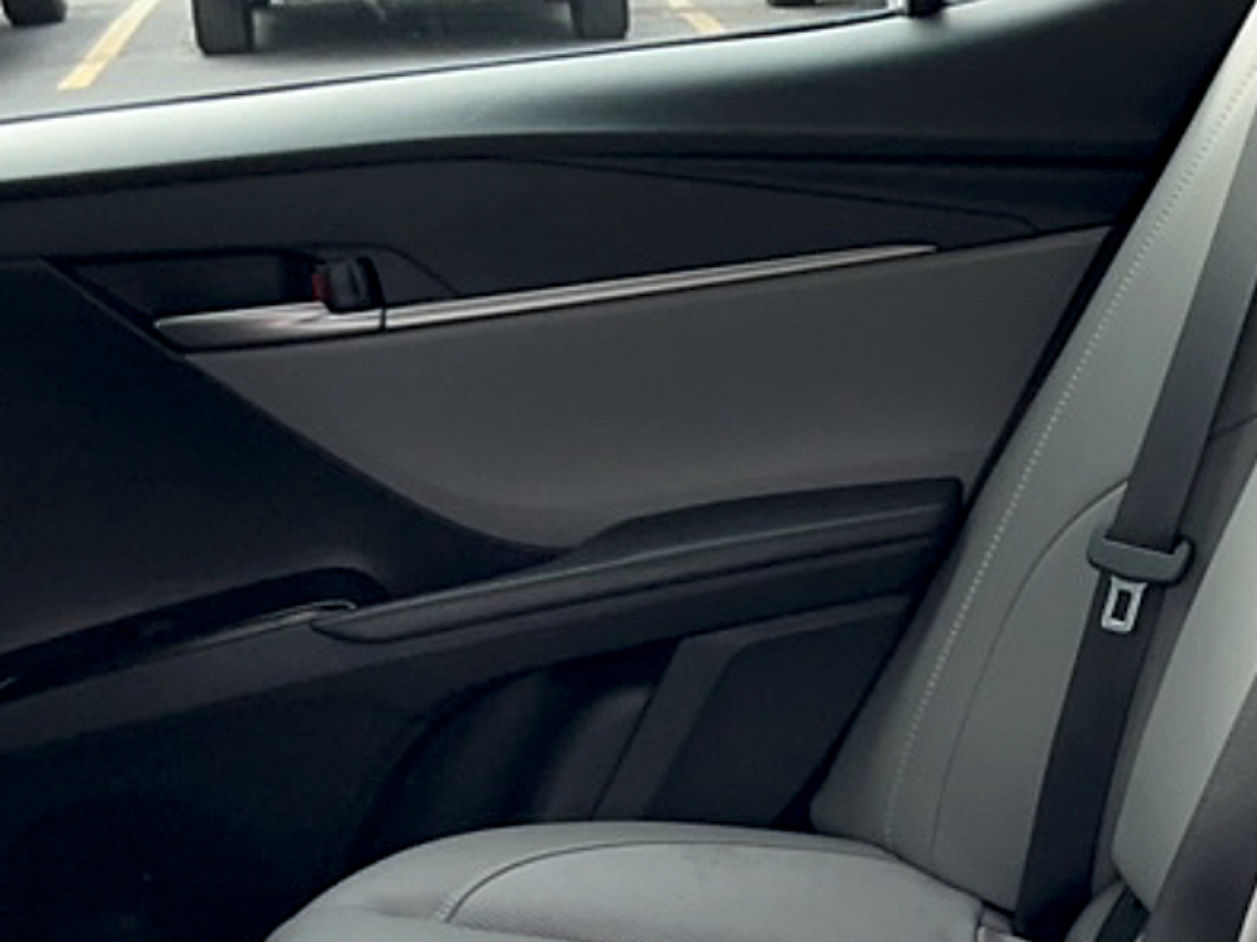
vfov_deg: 19.5
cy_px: 961
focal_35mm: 73
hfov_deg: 26.0
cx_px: 1076
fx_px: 2650
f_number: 1.8
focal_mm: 3
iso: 32
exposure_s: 1/120
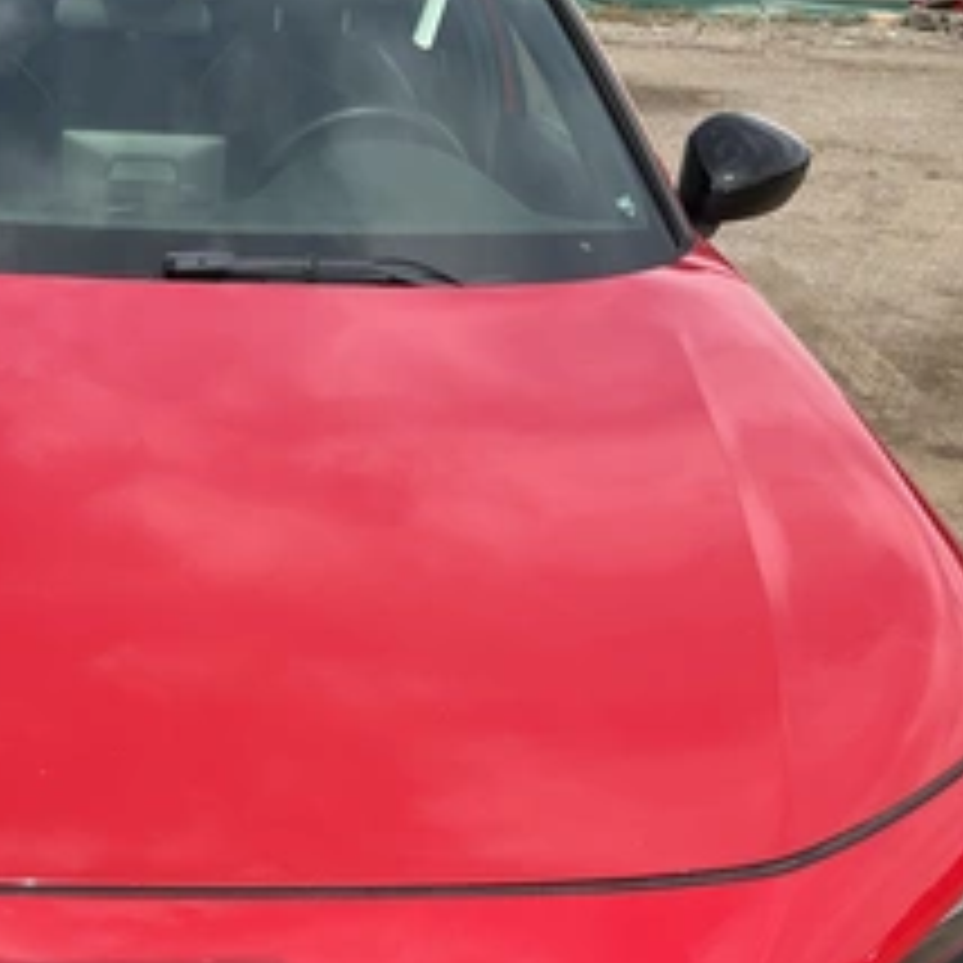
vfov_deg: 35.0
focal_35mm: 48
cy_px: 644
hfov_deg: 34.2
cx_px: 180
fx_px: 1511
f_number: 1.8
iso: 25
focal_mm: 3
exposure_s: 1/962
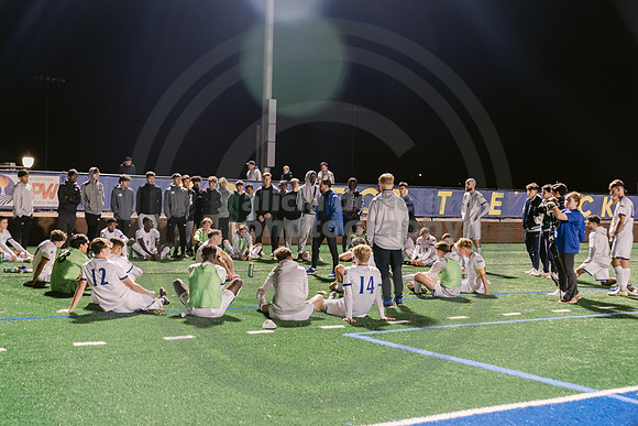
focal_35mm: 50
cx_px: 319
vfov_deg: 27.0
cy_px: 213
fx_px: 886
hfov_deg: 39.6
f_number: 4
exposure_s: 1/100
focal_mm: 50
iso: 2500
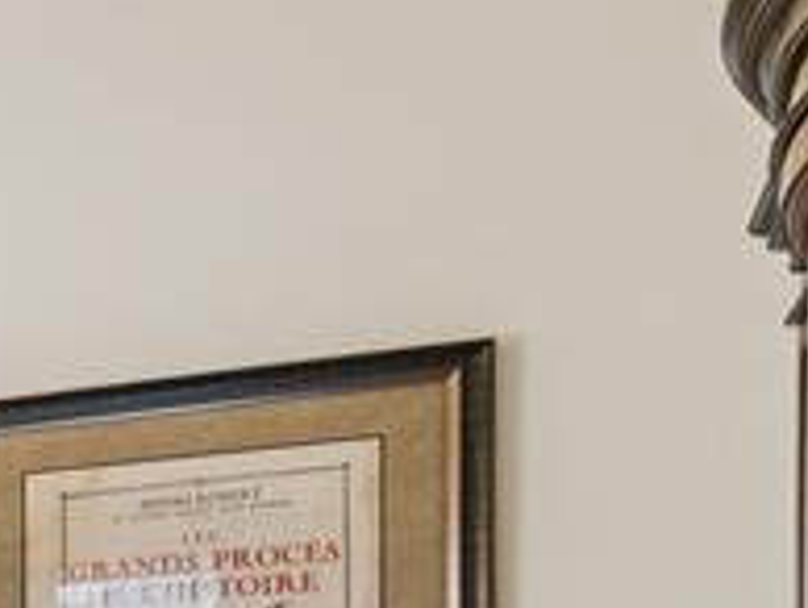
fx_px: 1871
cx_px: -1258
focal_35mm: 80
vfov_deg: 16.9
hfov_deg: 13.9
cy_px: 879
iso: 320
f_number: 13
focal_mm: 15.8
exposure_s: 1/1.25
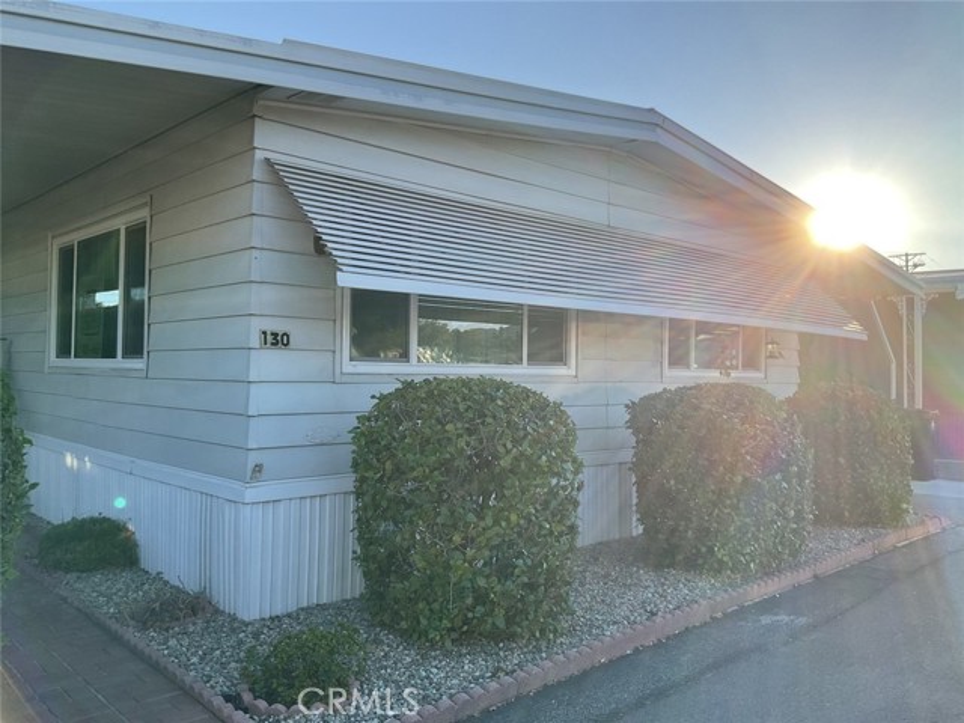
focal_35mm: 29
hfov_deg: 61.7
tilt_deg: +0.6
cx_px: 482
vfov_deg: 48.2
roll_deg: -0.9
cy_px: 362
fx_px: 808
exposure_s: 1/627
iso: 16
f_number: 1.8
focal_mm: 3
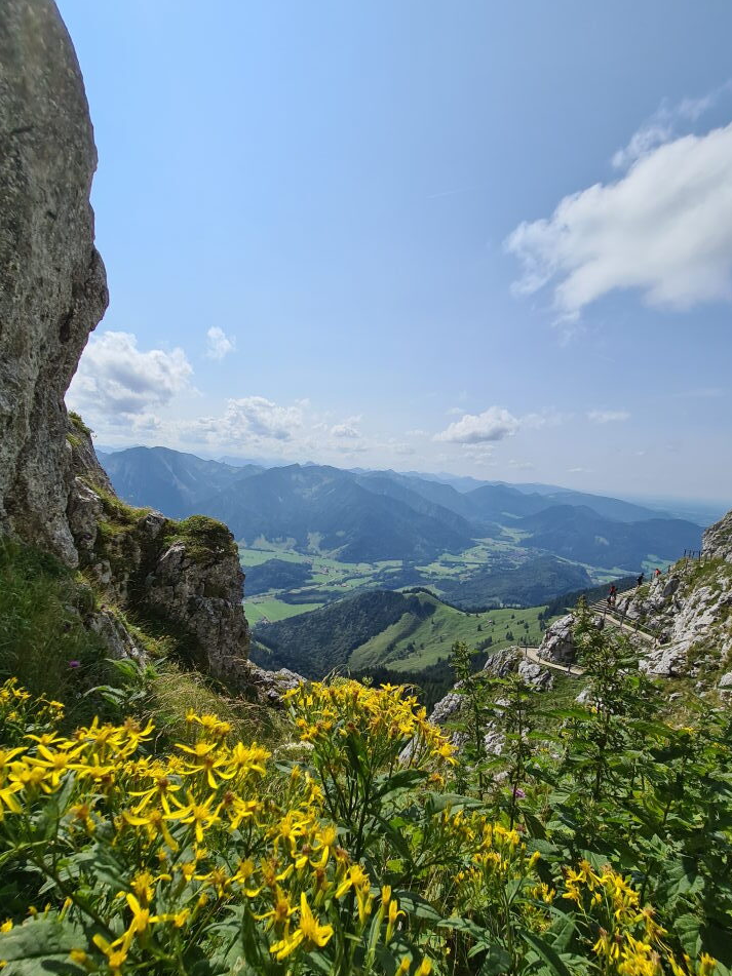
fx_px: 395
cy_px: 521
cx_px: 344
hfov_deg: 85.6
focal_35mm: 14
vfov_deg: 101.9
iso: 64
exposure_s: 1/3936
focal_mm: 2.2
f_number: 2.2
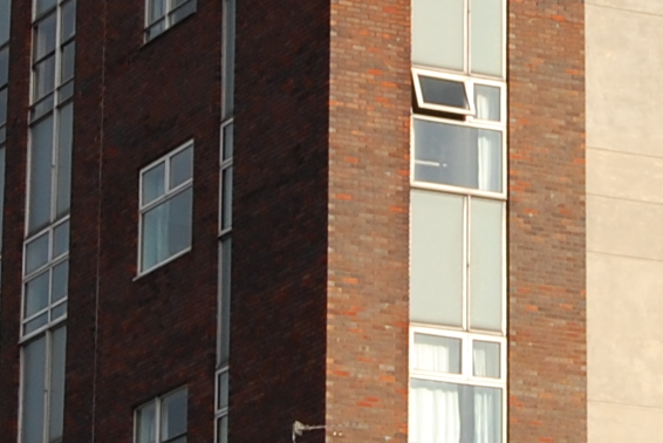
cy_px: 33
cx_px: 507
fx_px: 3814
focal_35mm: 207
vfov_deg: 6.6
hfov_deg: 9.9
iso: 200
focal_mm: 26
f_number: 9
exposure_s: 1/320
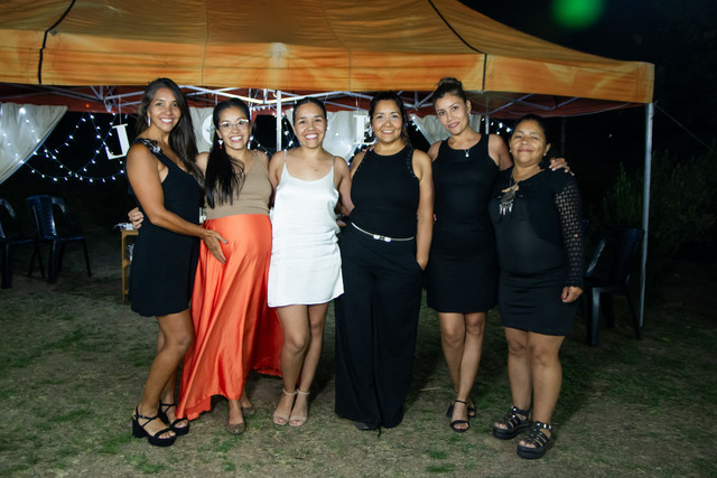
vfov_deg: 45.0
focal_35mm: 29
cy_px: 207
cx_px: 340
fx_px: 576
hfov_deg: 63.7
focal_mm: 17
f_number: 2.8
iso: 2000
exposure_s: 1/50
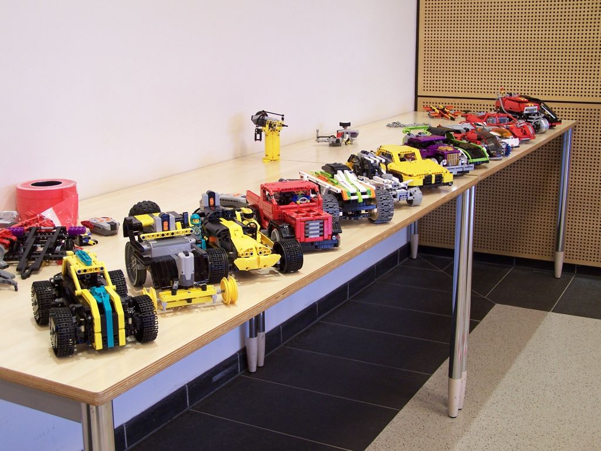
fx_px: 833
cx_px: 300
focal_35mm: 48
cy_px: 226
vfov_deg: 30.3
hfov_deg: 39.7
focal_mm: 8
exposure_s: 1/8
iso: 80
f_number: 3
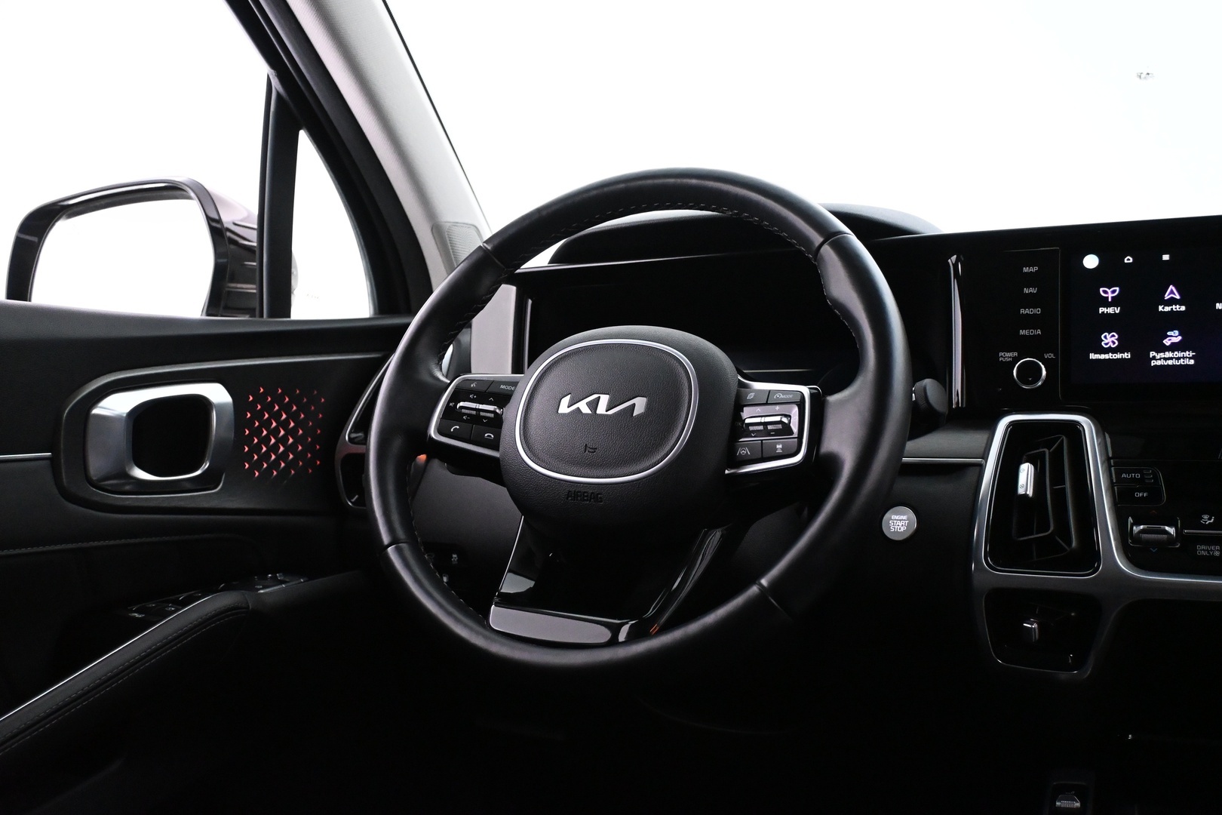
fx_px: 1146
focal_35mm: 34
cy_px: 408
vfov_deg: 39.1
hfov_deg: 56.1
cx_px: 611
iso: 5600
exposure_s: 1/40
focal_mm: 22.5
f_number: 4
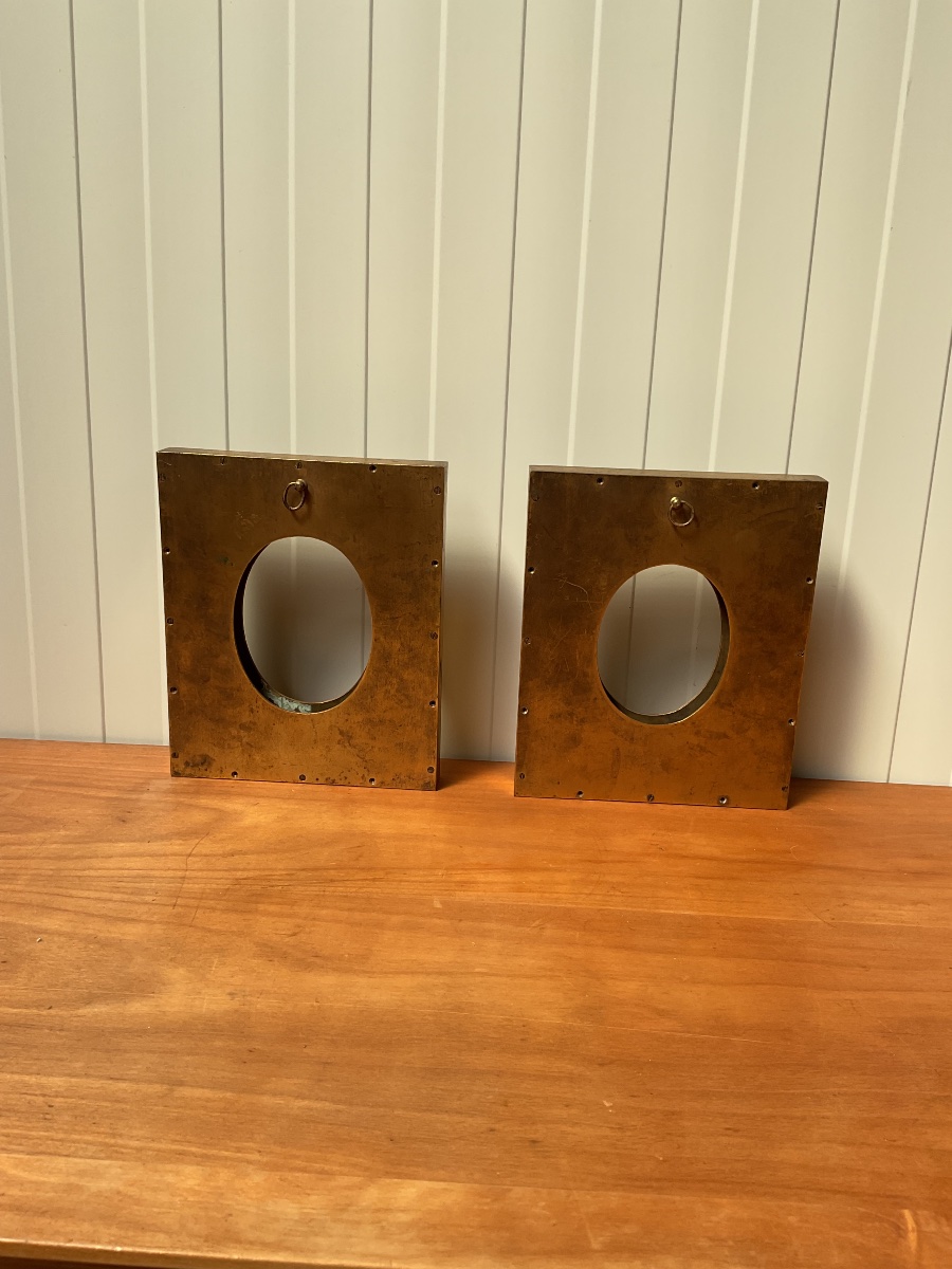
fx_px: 1063
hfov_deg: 48.2
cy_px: 634
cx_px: 476
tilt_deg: -13.9
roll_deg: -3.1
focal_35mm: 29
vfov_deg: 61.7
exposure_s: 1/322
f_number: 1.8
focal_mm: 3
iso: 16
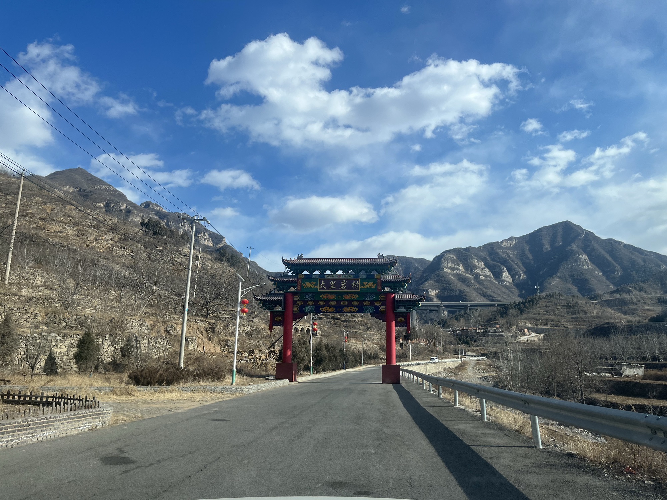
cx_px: 334
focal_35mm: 26
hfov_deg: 67.3
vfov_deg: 53.1
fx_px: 501
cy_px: 250
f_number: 1.6
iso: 50
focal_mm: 5.1
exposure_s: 1/2632
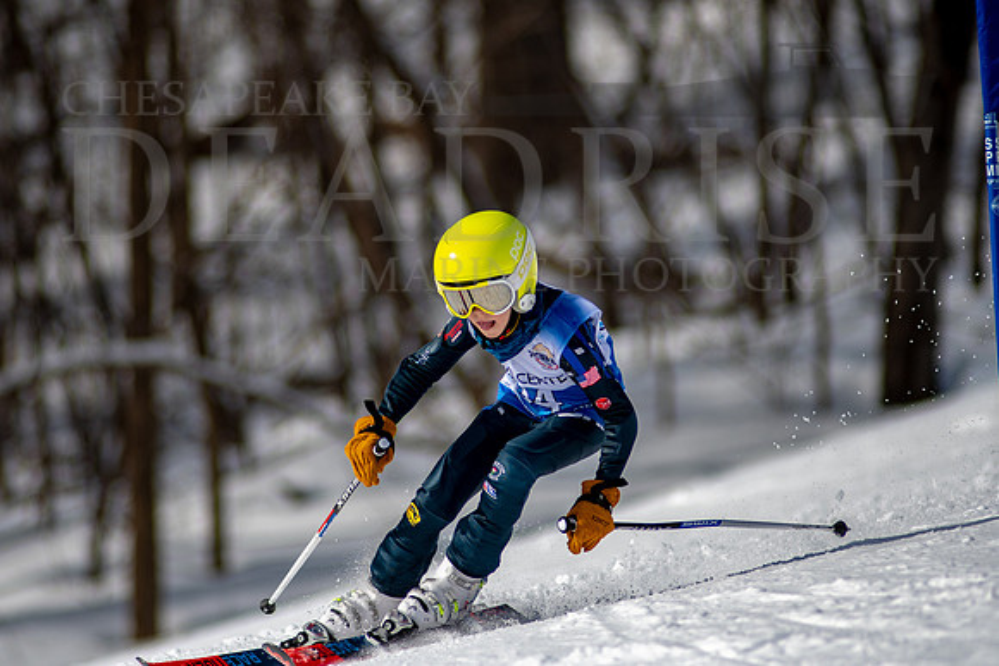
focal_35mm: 497
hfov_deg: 4.1
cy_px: 298
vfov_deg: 2.8
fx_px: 13808
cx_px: 497
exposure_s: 1/6400
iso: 100
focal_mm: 300
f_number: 2.8
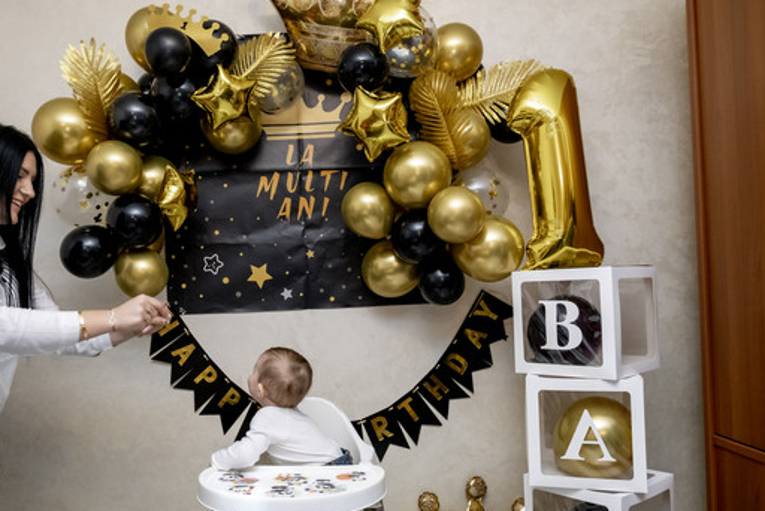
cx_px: 330
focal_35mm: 30
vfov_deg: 43.6
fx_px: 638
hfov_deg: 61.7
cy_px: 276
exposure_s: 1/160
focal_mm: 16
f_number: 2.8
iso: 1250
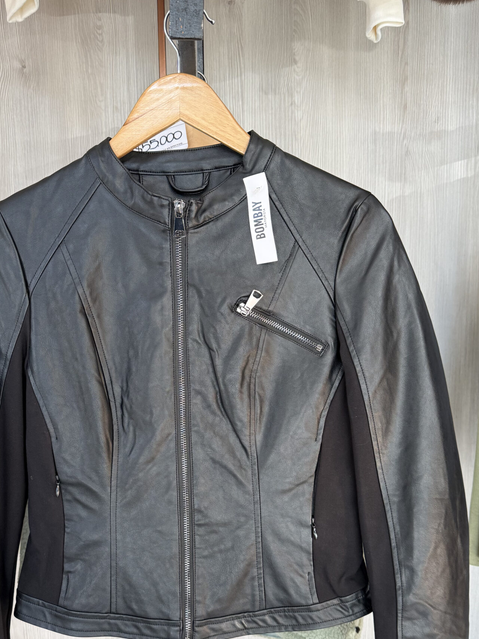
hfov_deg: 39.5
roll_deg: +0.8
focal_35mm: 36
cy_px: 396
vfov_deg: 50.9
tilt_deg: -9.4
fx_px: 664
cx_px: 198
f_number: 1.78
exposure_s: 1/121
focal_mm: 6.76
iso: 125
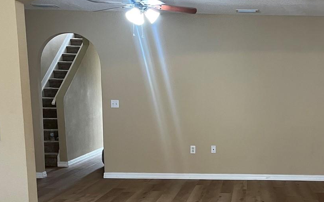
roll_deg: -1.3
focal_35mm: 54
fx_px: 477
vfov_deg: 23.7
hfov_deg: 36.1
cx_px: 265
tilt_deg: -8.1
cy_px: 156
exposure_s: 1/60
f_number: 1.6
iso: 250
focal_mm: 5.1
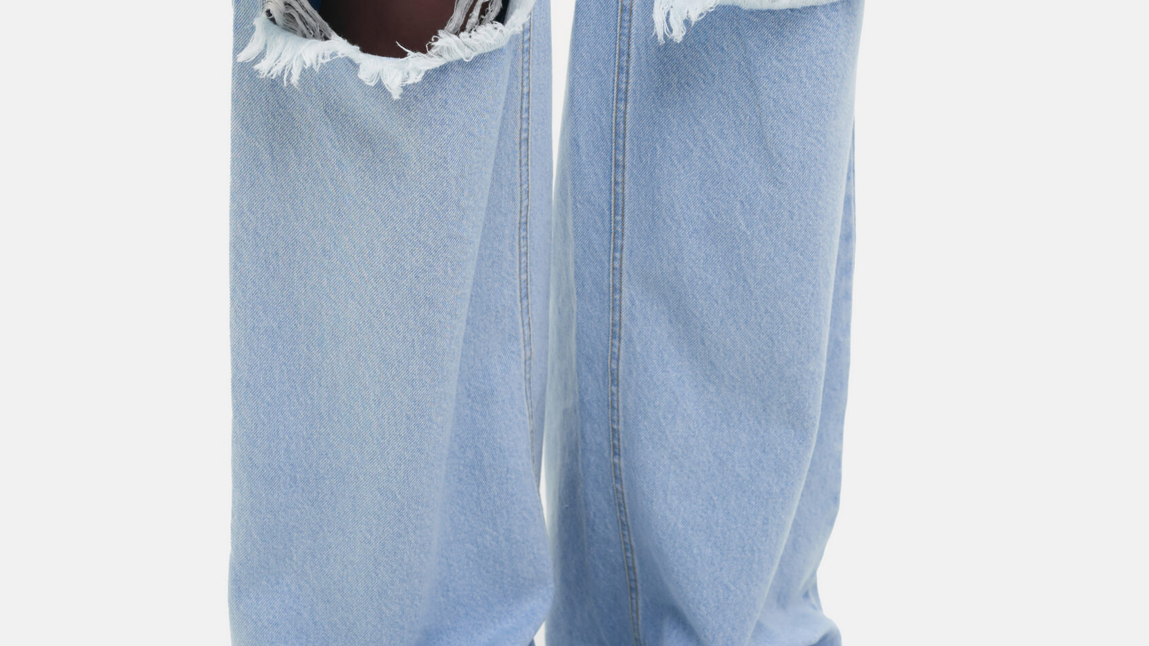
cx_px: 574
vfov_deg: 15.2
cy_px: 92
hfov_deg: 26.8
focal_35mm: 79
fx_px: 2407
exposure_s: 1/125
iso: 200
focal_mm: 50
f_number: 6.3
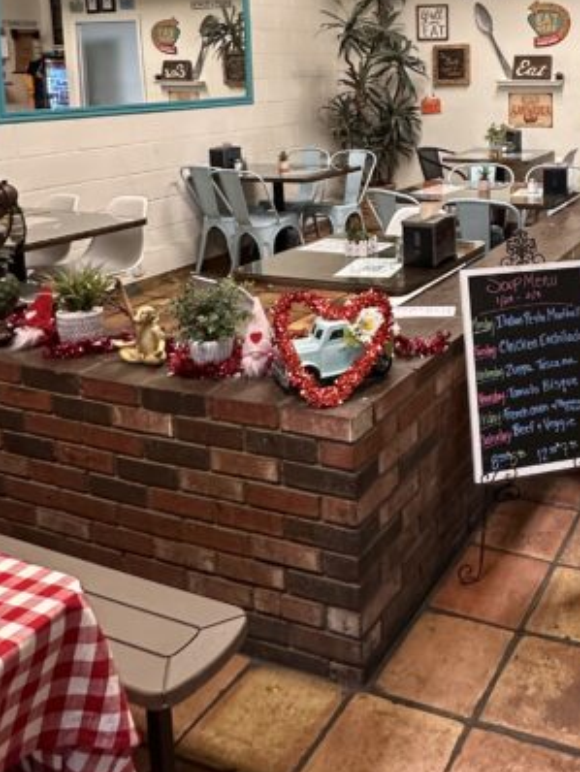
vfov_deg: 48.2
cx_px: 516
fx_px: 803
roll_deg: +1.4
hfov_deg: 37.3
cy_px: 144
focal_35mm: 36
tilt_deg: -6.0
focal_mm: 2.22
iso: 250
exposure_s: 1/61
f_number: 2.2
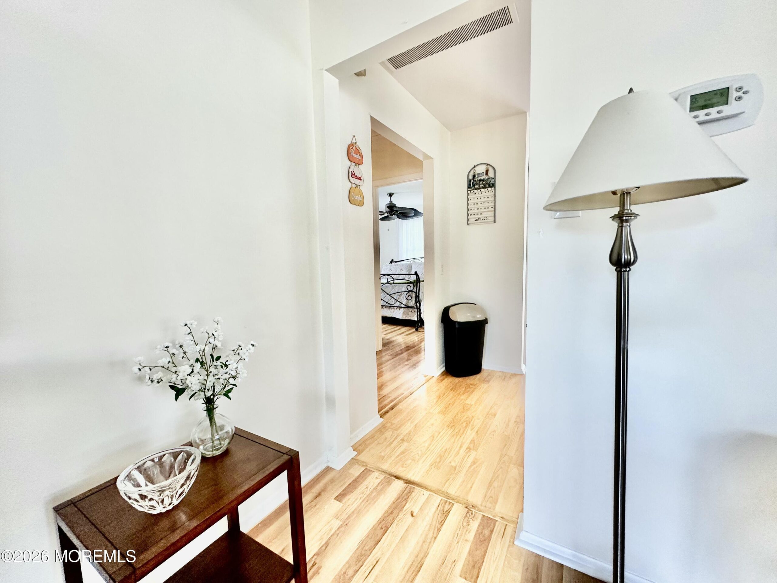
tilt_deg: -4.6
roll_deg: +0.6
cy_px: 292
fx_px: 314
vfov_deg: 85.7
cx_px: 388
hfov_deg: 102.1
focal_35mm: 14
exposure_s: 1/120
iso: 200
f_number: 2.2
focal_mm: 2.22
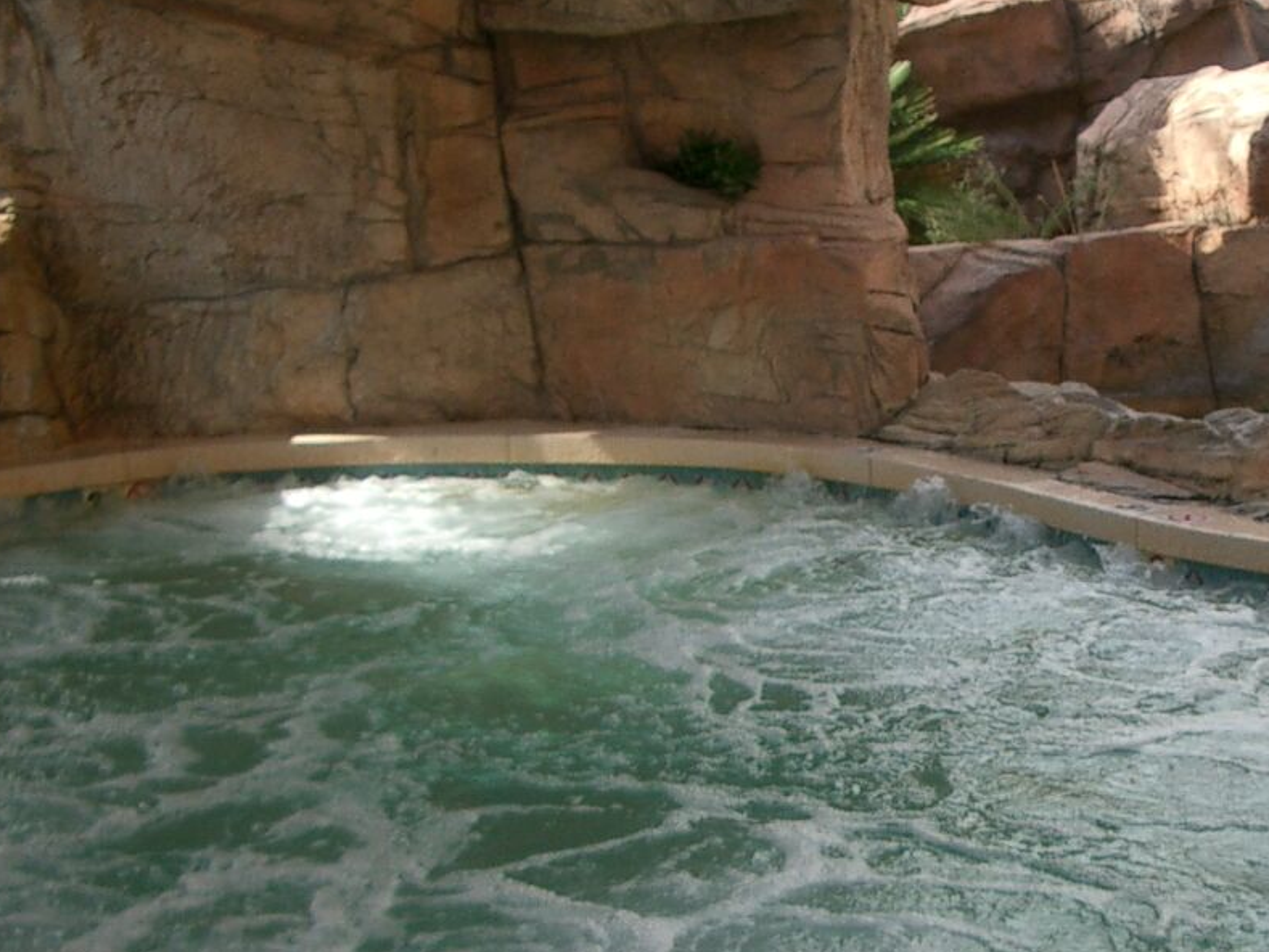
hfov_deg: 27.1
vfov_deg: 20.6
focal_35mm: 71
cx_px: 934
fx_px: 2603
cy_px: 691
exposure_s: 1/640
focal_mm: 5.8
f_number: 2.6
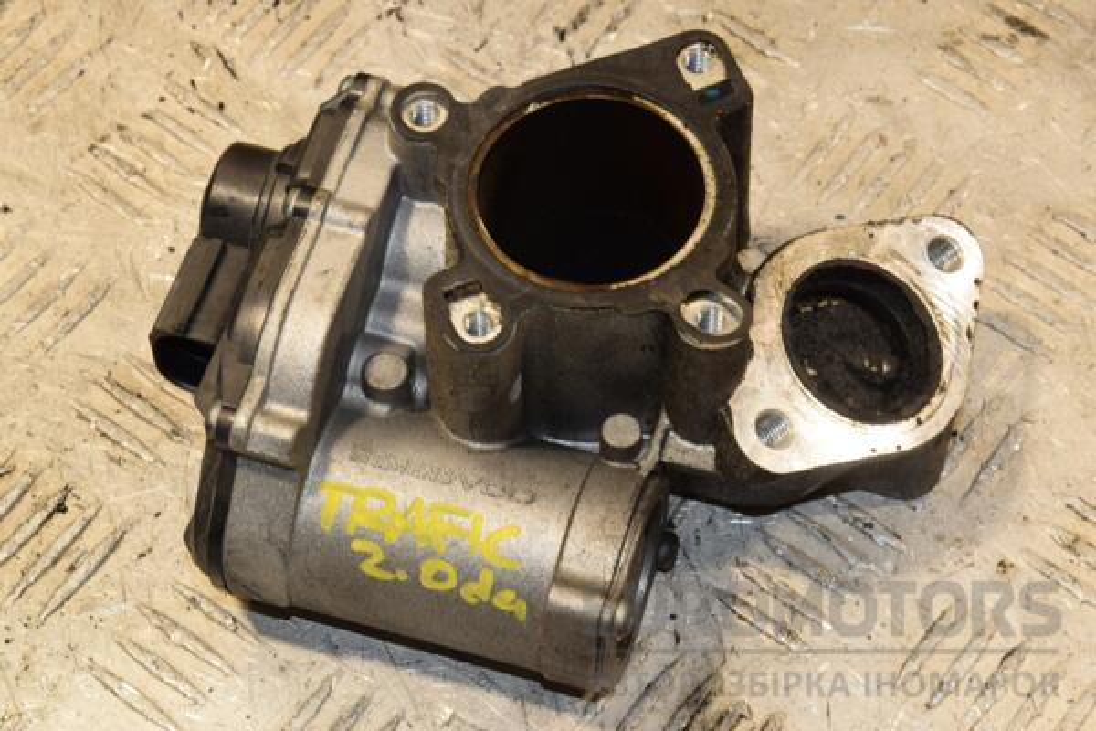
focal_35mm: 105
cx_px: 548
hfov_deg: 19.5
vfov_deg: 13.0
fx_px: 3196
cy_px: 366
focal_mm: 70
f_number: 13
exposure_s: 1/50
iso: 800
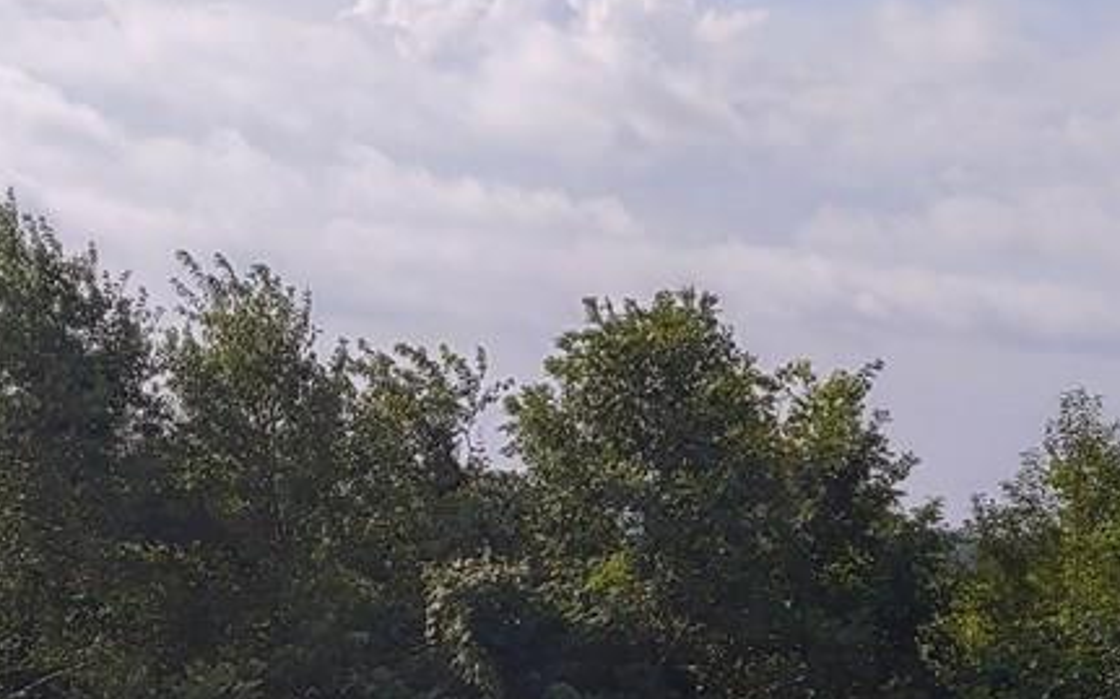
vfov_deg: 10.3
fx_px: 3844
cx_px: 353
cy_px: 644
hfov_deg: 16.5
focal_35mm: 126
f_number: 2.4
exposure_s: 1/552
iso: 50
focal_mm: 5.88
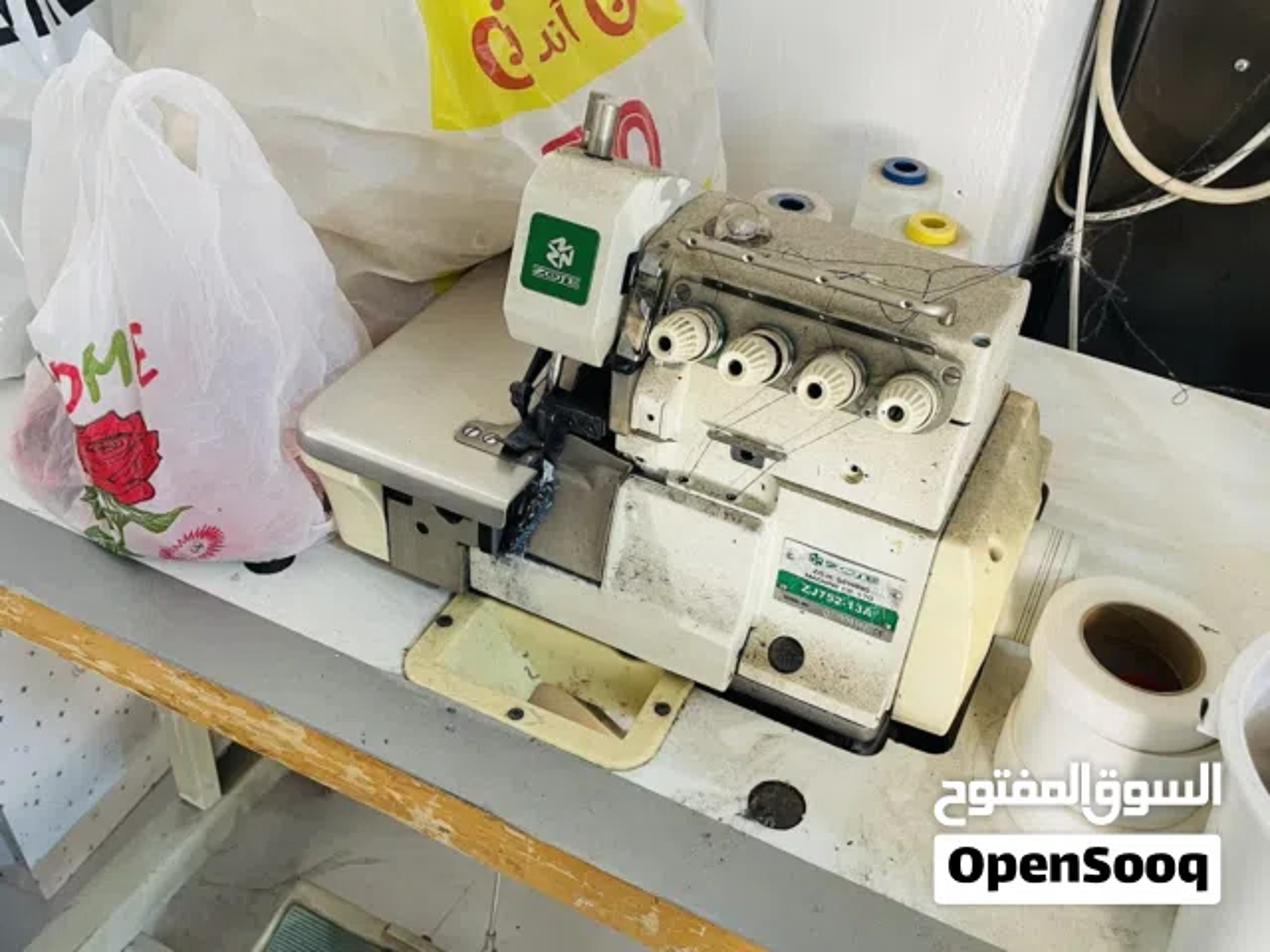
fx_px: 954
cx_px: 635
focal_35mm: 26
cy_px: 476
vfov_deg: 53.1
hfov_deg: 67.3
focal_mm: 4.2
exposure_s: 1/62
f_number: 1.6
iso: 125
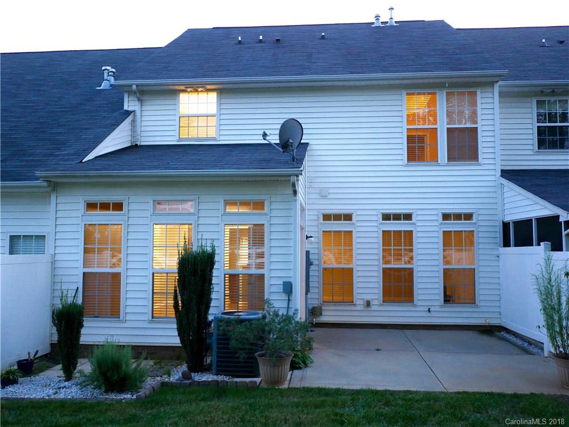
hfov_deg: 60.0
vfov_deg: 46.8
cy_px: 214
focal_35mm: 30
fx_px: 493
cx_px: 284
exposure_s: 1/60
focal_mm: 15
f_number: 1.7
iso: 1000
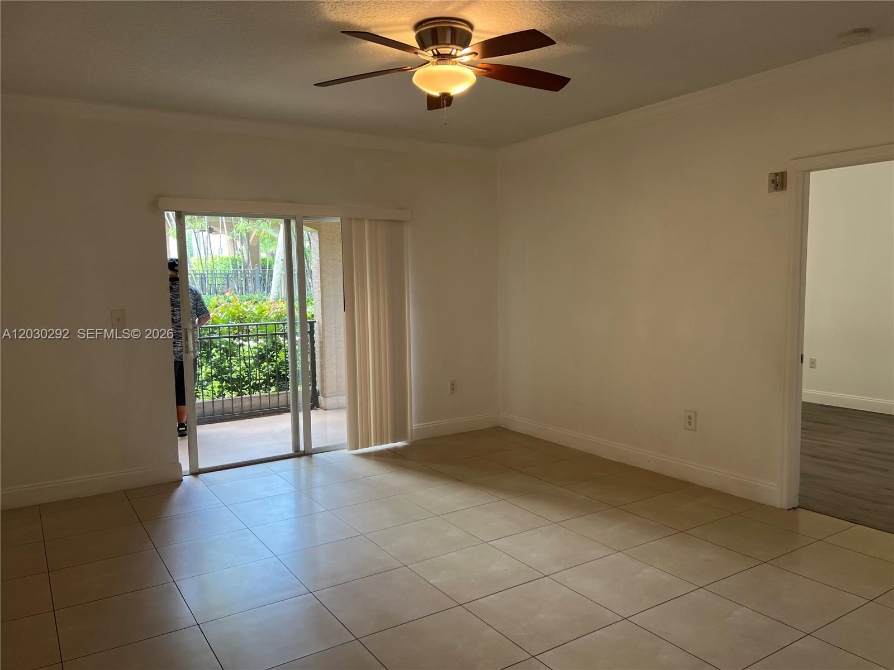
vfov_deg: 53.1
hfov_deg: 67.3
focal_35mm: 26
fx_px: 671
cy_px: 335
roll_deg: +3.3
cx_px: 447
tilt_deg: -5.5
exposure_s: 1/120
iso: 125
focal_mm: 5.7
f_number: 1.5
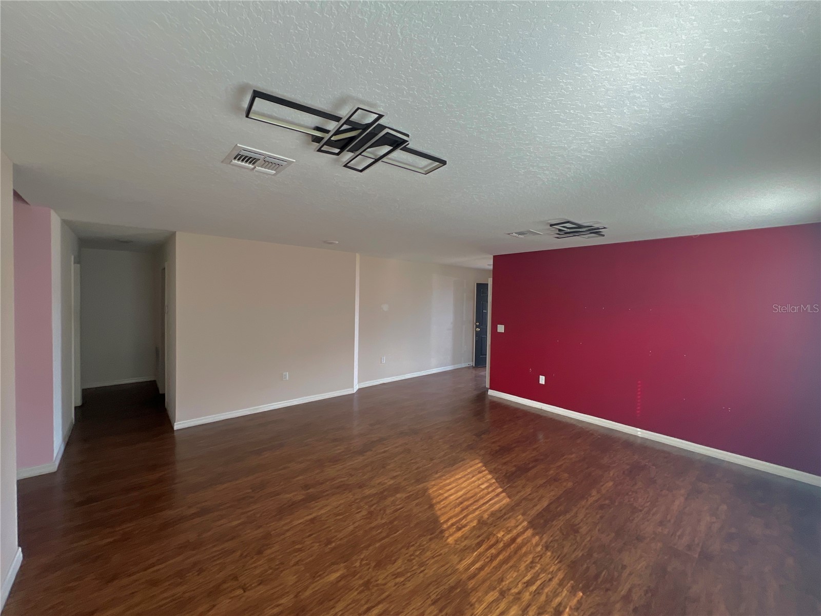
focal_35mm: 13
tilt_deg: -4.1
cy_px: 308
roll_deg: -0.7
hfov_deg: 106.2
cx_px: 410
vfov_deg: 89.9
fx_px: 308
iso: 125
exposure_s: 1/99
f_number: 1.8
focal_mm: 1.57
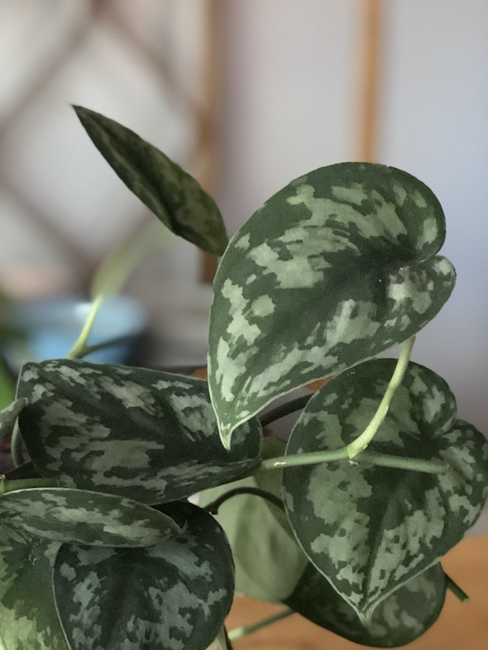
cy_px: 501
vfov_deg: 16.9
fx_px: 2179
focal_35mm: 116
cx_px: 85
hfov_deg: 12.7
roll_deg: -0.1
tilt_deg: -17.8
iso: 800
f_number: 2.8
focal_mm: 6.6
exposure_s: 1/30
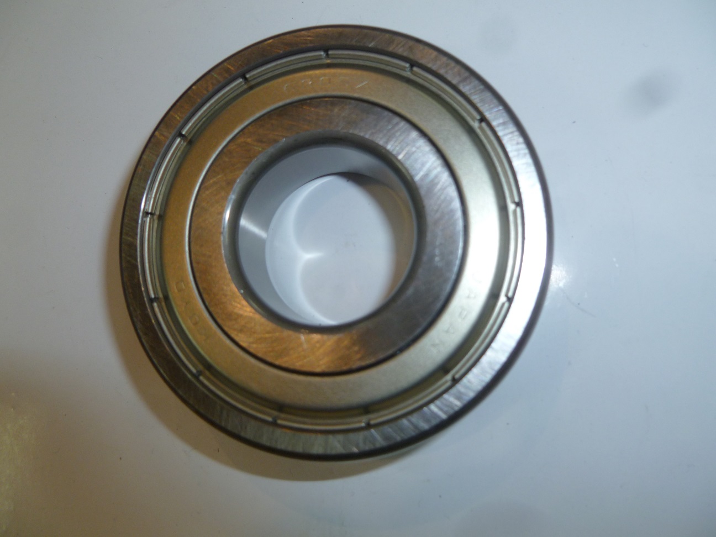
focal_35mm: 28
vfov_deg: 49.7
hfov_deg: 63.4
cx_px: 358
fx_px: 579
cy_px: 268
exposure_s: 1/30
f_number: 3.3
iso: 100
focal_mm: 5
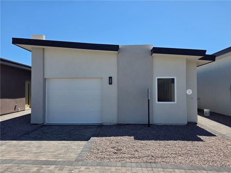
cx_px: 116
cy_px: 86
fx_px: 153
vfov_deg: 58.9
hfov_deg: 73.9
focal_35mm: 23
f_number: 1.7
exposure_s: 1/5296
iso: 80
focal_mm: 6.25
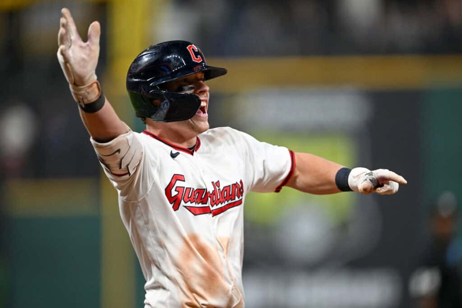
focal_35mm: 400
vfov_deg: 3.4
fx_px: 5134
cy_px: 154
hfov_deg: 5.2
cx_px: 231
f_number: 3.2
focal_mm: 400
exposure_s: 1/3200
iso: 4000
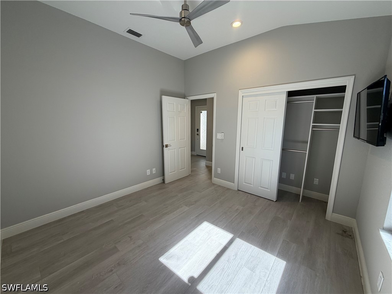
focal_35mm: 14
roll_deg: +0.3
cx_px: 196
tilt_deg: -9.7
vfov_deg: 85.7
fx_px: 159
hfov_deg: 102.1
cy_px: 147
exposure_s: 1/121
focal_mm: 2.22
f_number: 2.2
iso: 80
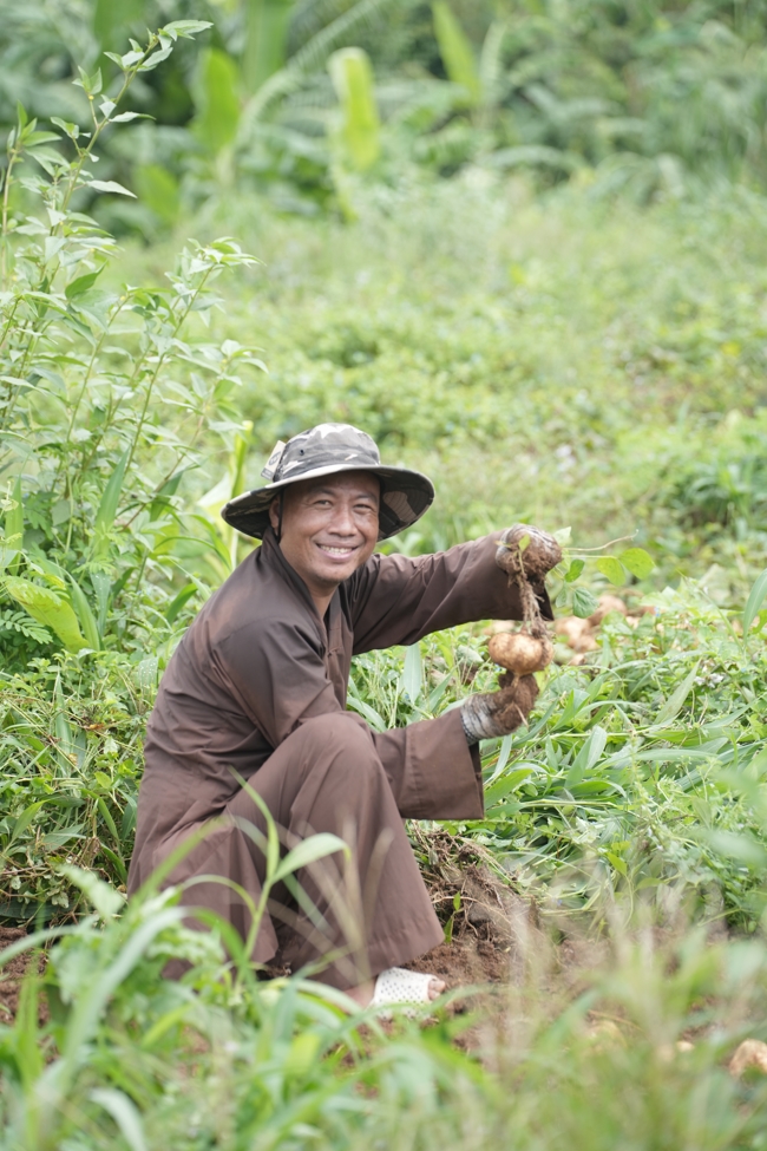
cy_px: 576
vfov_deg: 19.3
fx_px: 3387
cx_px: 384
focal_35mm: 106
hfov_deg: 12.9
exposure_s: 1/1000
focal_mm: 106
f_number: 3.2
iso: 400
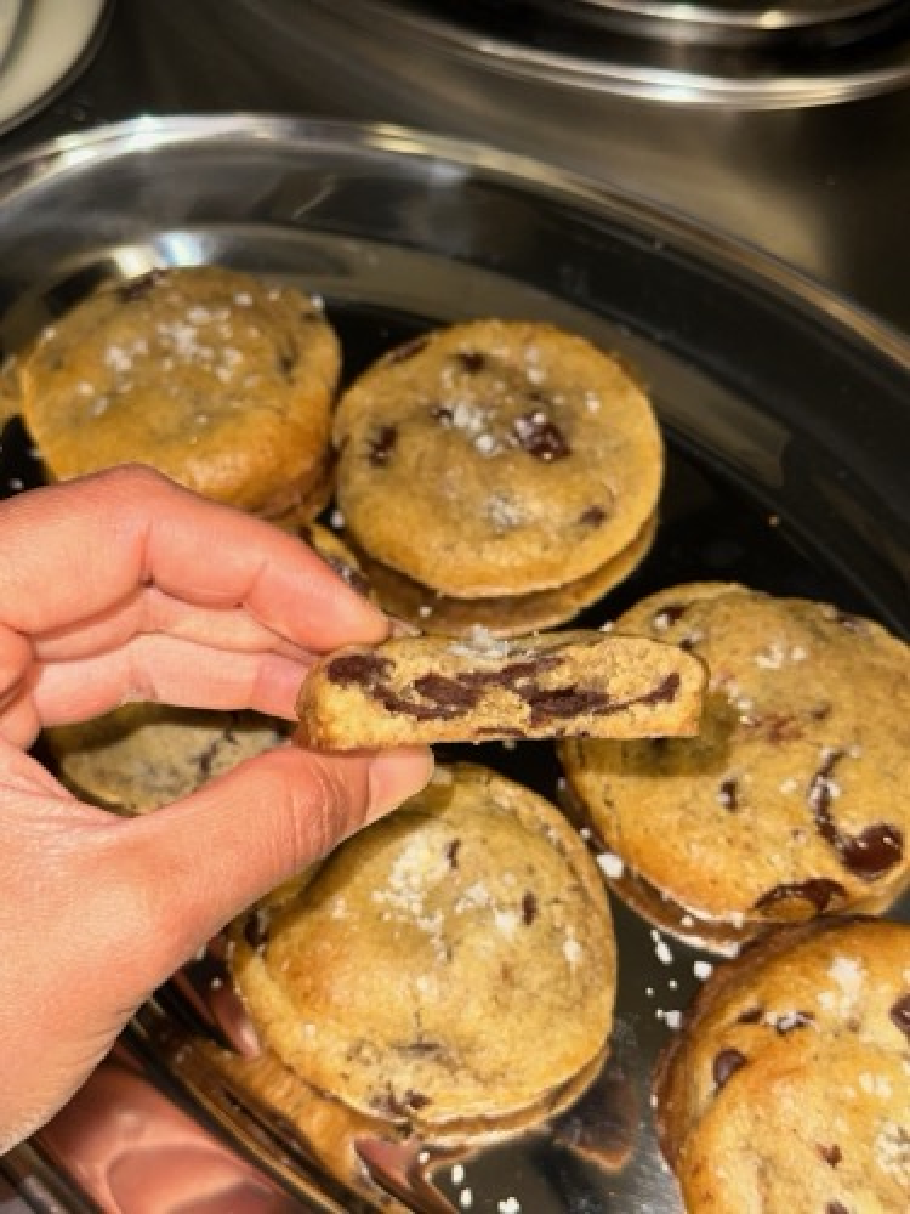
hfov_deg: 30.3
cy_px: 607
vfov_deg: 39.7
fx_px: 1682
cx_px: 455
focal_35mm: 48
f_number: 1.78
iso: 50
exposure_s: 1/25
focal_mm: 6.86
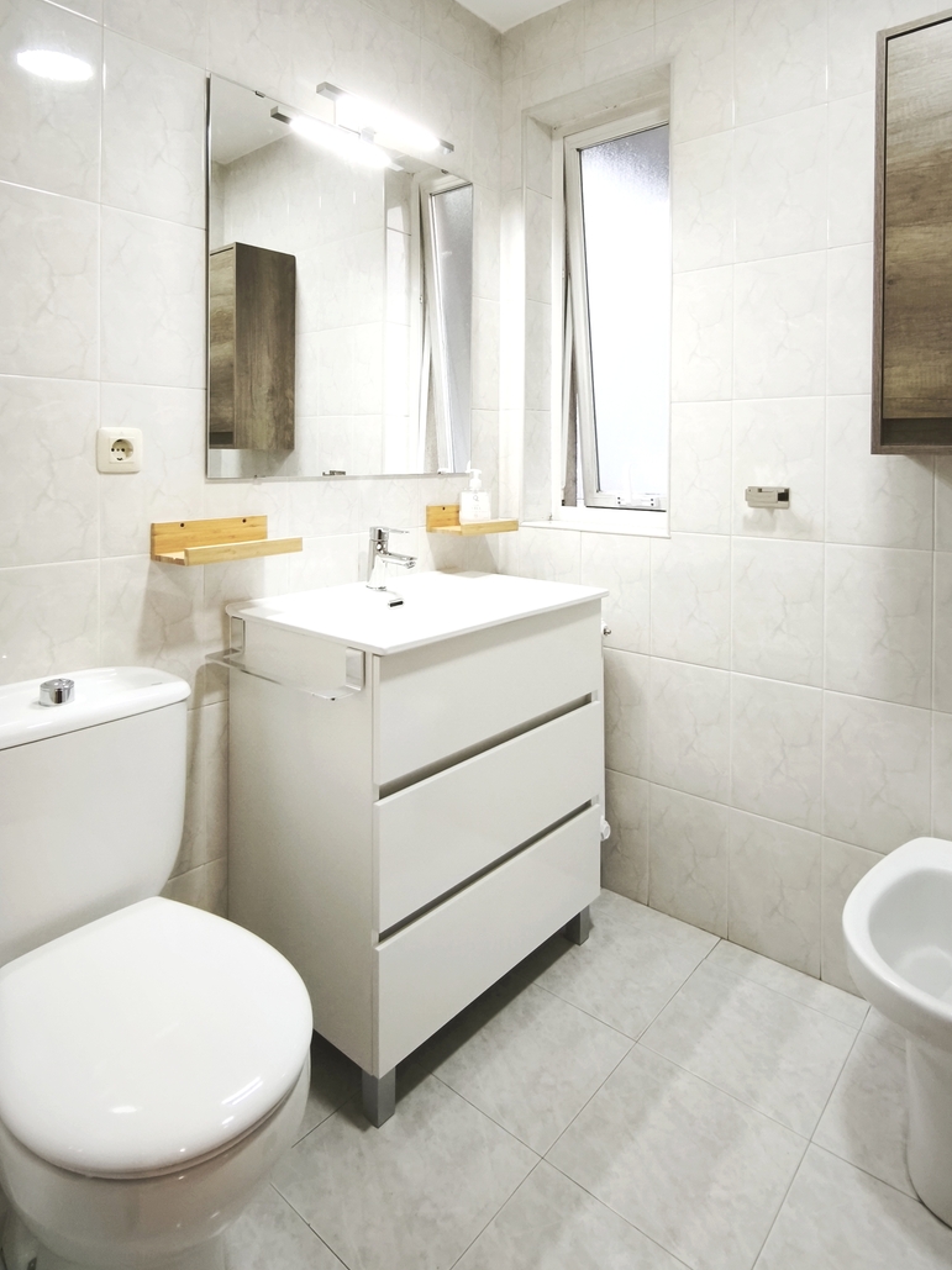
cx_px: 459
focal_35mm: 21
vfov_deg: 77.2
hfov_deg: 63.4
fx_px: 771
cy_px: 454
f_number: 2.2
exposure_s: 1/50
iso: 125
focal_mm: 1.91
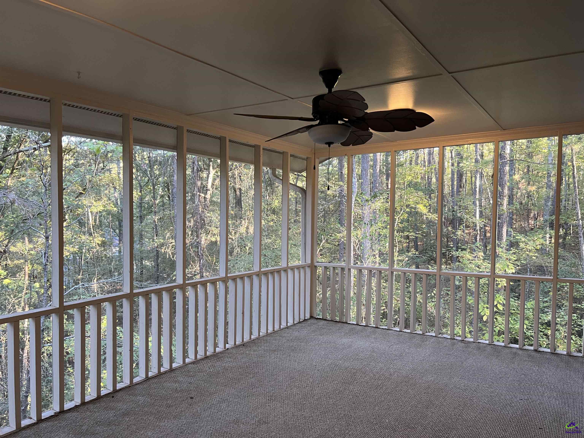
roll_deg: -0.9
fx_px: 439
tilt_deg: -3.1
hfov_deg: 67.3
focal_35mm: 26
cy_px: 219
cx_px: 292
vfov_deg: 53.1
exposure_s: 1/66
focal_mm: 5.7
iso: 125
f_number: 1.5
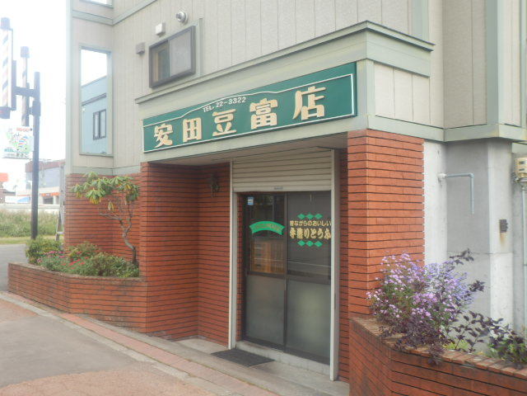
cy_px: 198
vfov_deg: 34.3
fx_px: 639
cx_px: 264
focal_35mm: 42
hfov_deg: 44.8
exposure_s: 1/100
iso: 80
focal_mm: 7.4
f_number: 4
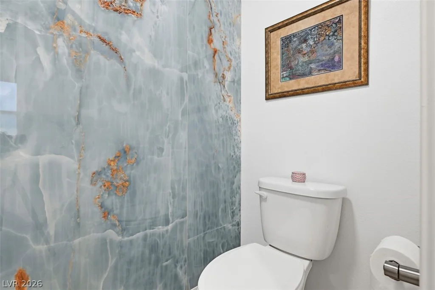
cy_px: 145
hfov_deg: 91.6
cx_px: 218
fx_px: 211
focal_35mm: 18
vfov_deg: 68.9
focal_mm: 17.5
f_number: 9
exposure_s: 1/50
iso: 500
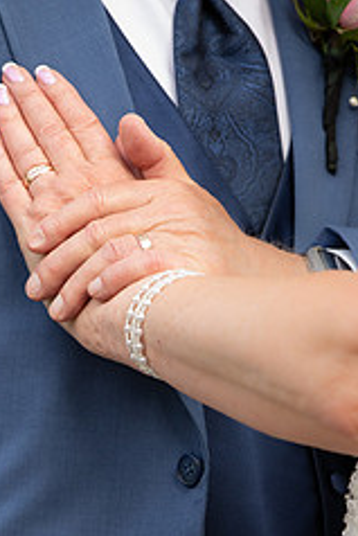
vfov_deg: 5.4
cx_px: 128
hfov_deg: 3.6
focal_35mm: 378
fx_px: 5630
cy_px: 468
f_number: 4.5
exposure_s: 1/320
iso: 1000
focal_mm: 200
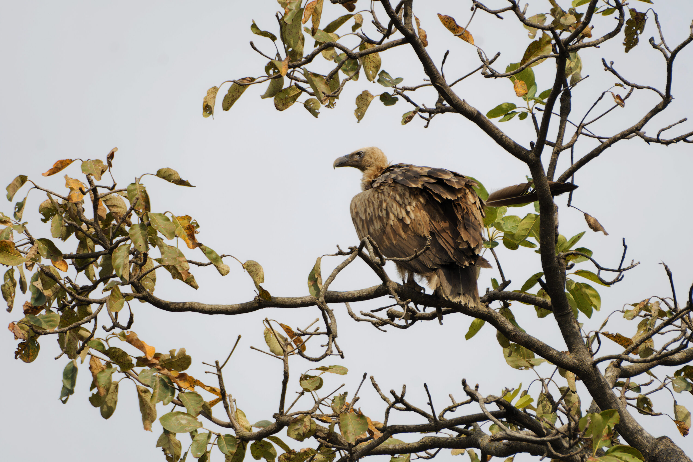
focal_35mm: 750
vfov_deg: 1.8
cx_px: 346
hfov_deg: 2.7
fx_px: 14436
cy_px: 231
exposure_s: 1/800
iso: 400
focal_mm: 500
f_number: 6.3
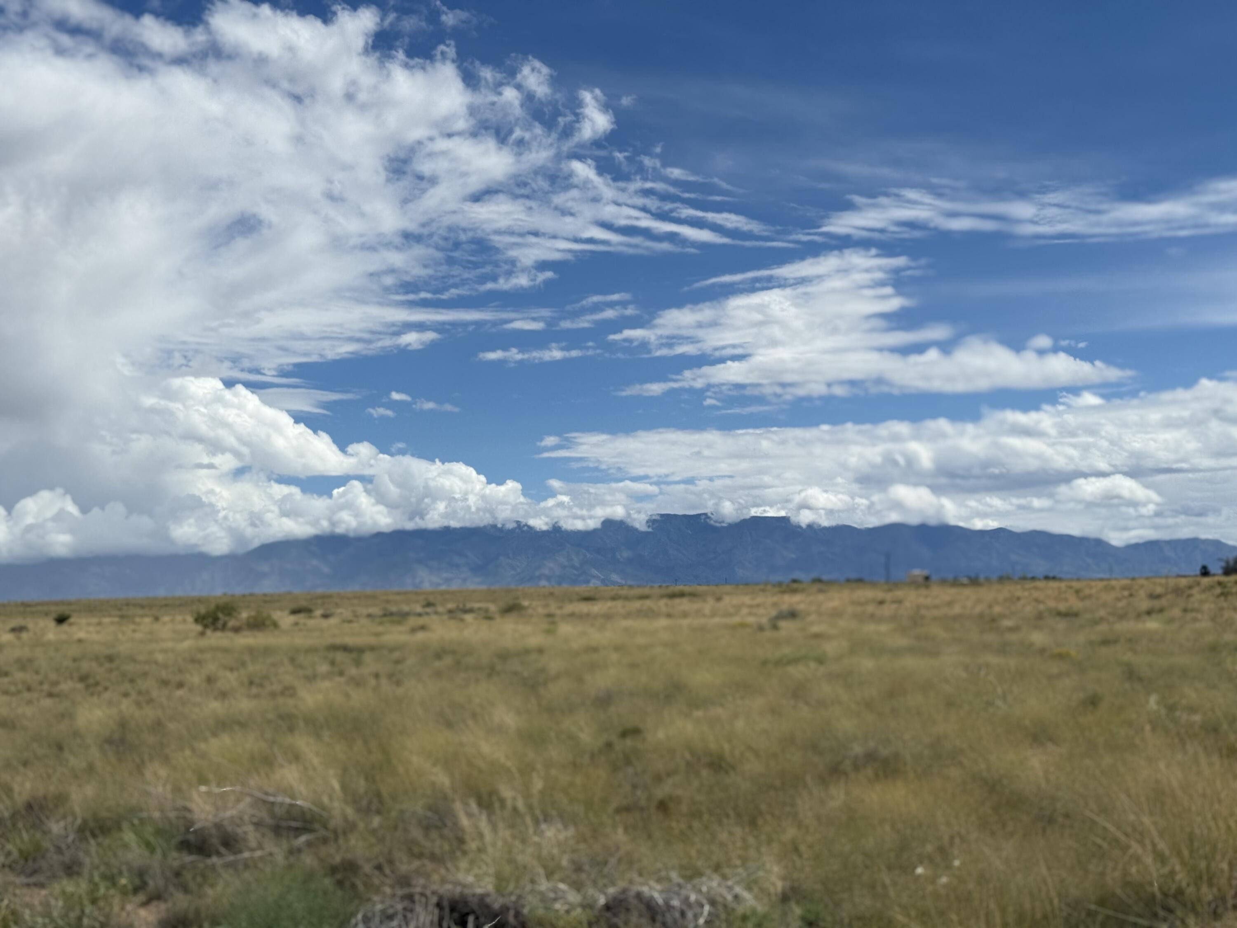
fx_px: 1715
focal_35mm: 48
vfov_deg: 30.3
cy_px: 464
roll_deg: +1.9
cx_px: 618
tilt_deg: +5.1
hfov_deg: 39.7
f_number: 1.78
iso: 64
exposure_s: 1/11364
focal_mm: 6.76
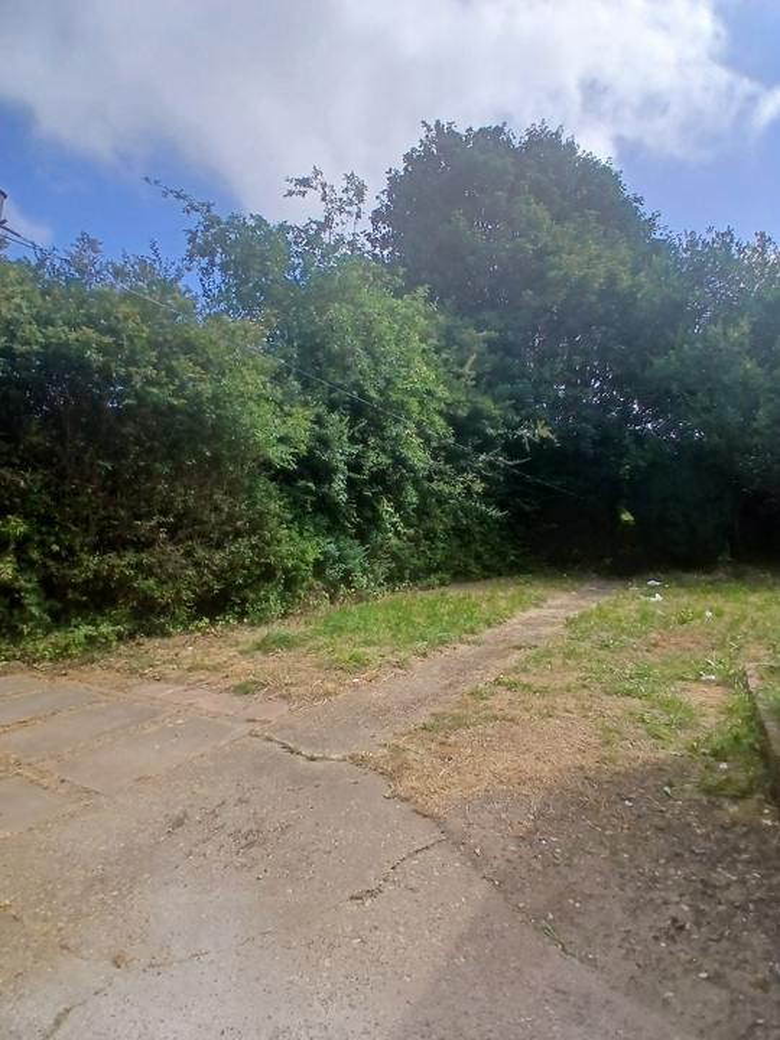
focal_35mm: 17
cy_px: 520
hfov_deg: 74.7
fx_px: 511
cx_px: 390
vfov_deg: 91.0
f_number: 2.2
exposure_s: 1/1362
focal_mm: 1.4
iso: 50
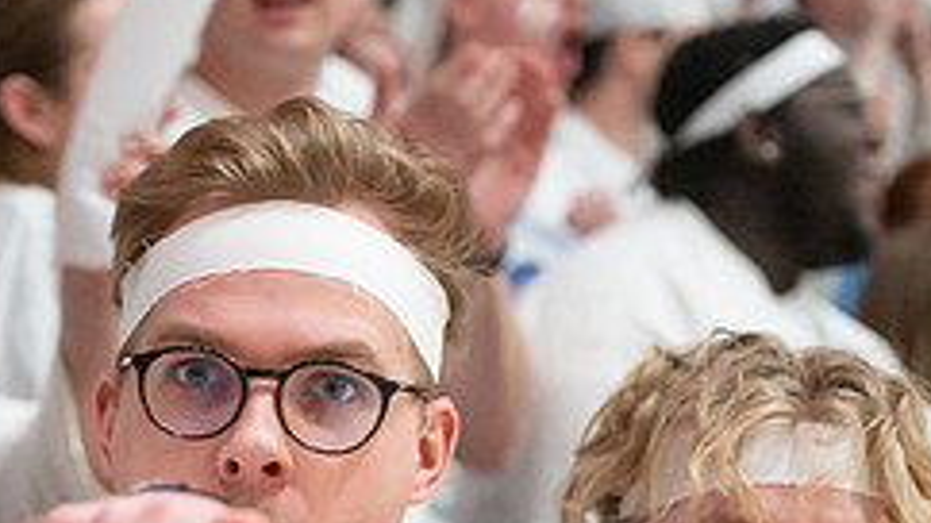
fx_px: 4344
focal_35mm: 176
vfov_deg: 6.9
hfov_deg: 12.2
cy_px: 413
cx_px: 419
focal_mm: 70
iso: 2500
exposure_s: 1/160
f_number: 4
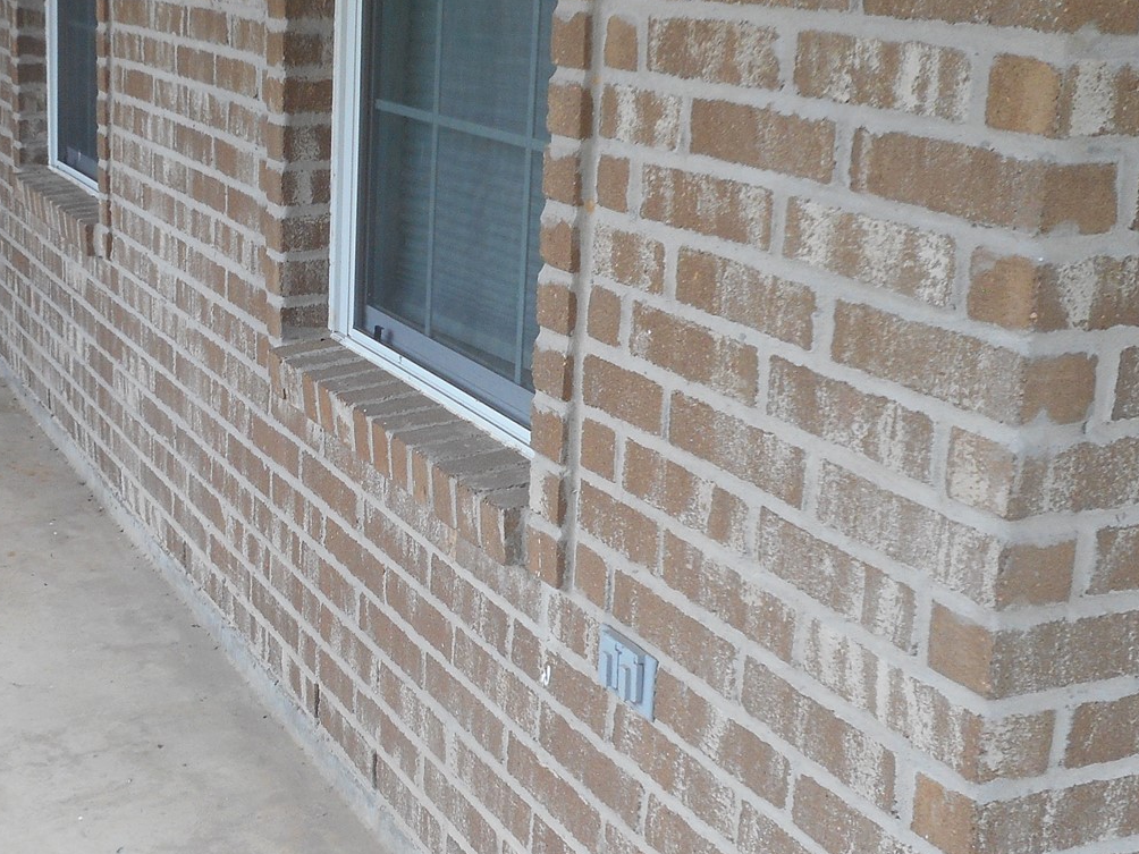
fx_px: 1678
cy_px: 352
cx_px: 312
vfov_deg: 28.5
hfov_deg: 36.8
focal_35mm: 51
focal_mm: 4.5
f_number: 3.7
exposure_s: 1/30
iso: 125
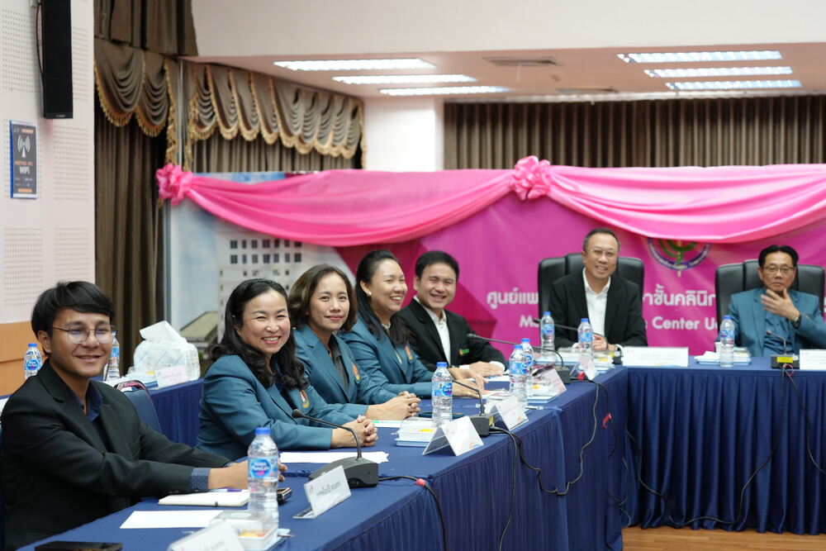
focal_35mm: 70
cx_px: 413
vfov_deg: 19.5
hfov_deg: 28.8
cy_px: 276
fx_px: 1606
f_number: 4
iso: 3200
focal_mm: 70
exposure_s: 1/125
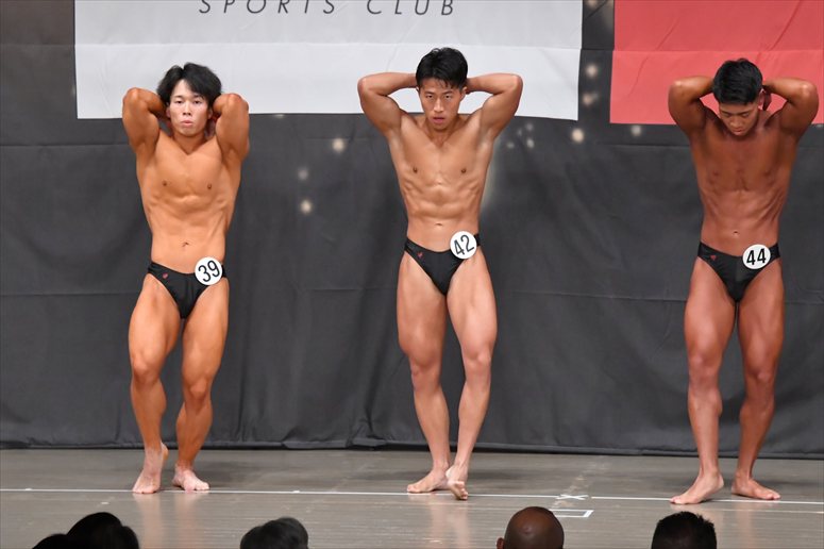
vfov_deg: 6.3
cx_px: 412
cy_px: 274
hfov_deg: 9.5
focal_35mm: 217
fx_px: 4965
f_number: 5.6
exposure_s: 1/400
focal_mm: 145
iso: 6400
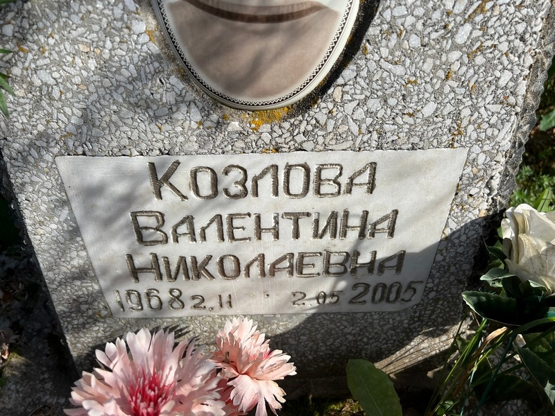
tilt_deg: -41.5
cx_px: 278
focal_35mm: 26
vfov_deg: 53.1
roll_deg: -0.2
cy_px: 208
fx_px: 417
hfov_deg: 67.3
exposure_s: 1/3831
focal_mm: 5.7
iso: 50
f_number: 1.5
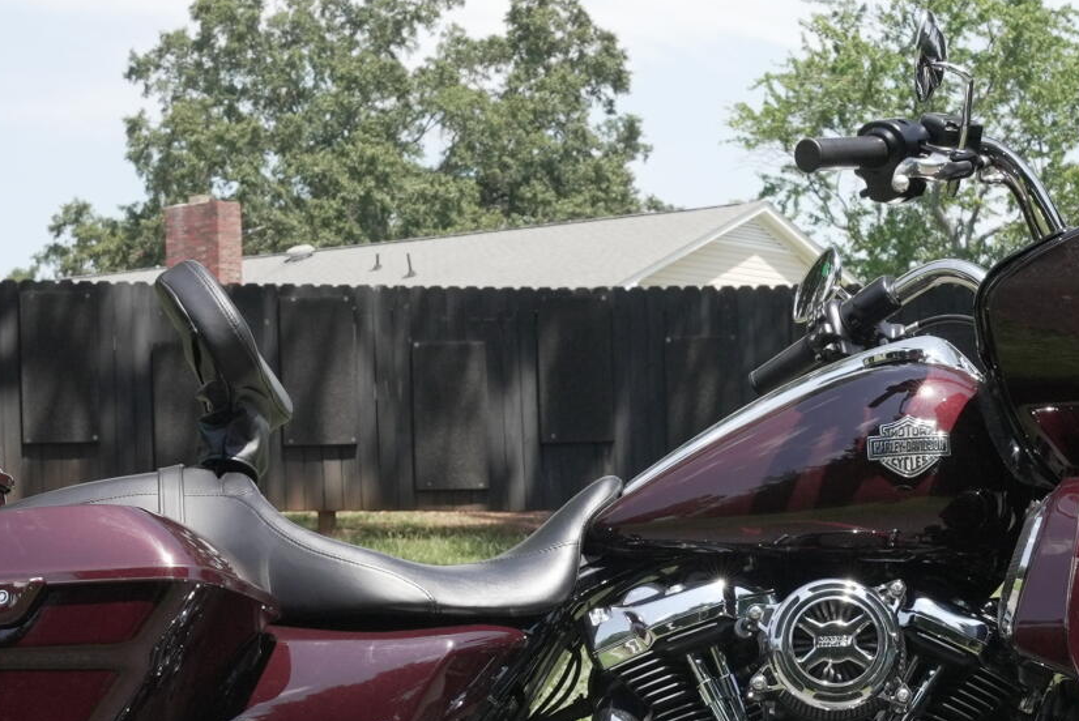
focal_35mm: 110
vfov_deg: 12.4
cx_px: 623
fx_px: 3298
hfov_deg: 18.6
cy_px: 522
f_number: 11
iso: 1250
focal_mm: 45.4
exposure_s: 1/640
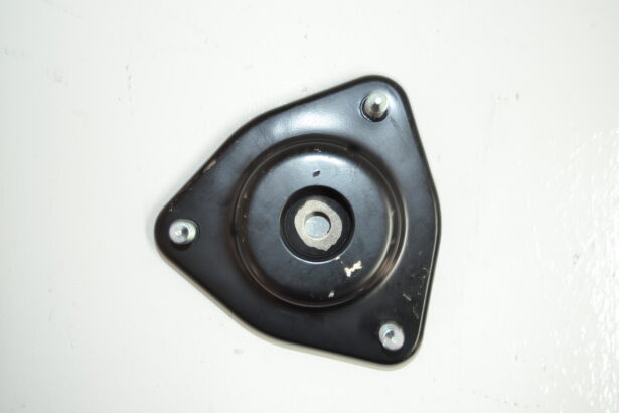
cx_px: 310
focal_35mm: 46
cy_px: 206
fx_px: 799
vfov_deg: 28.9
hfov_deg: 42.3
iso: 200
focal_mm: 31
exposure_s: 1/8
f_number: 4.2
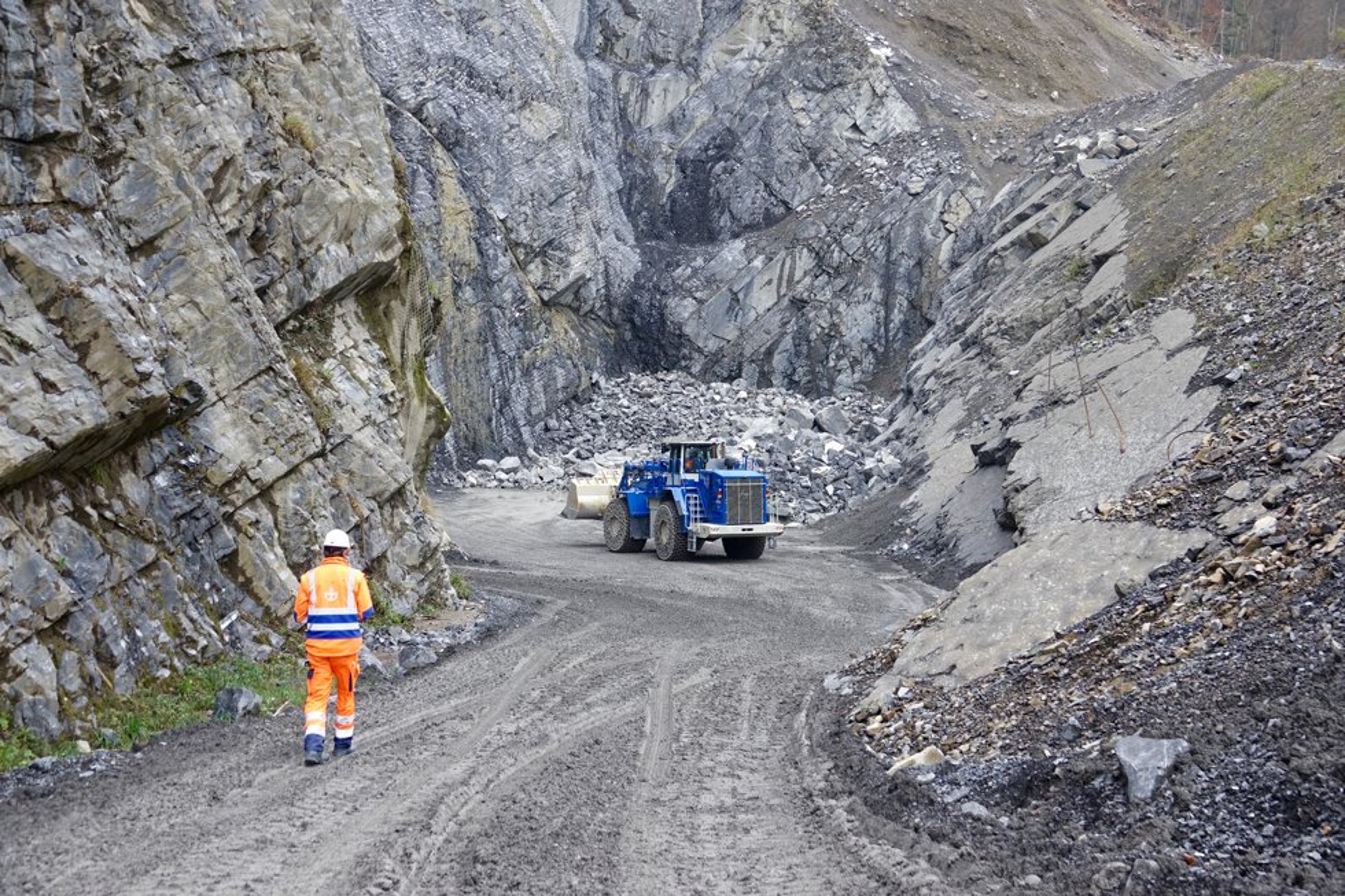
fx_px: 1382
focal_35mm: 37
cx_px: 672
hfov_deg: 51.9
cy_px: 448
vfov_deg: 35.9
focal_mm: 13.7
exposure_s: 1/200
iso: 100
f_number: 3.2
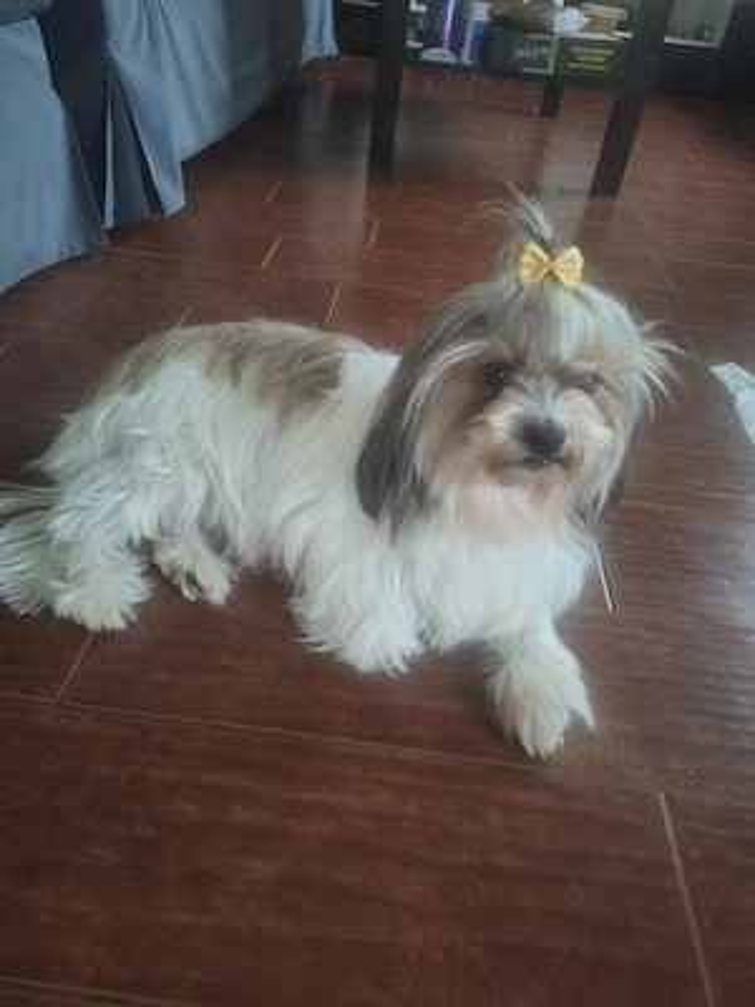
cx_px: 378
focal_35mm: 23
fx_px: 669
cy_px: 504
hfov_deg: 58.9
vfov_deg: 73.9
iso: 640
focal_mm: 5.54
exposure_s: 1/20
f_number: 1.8
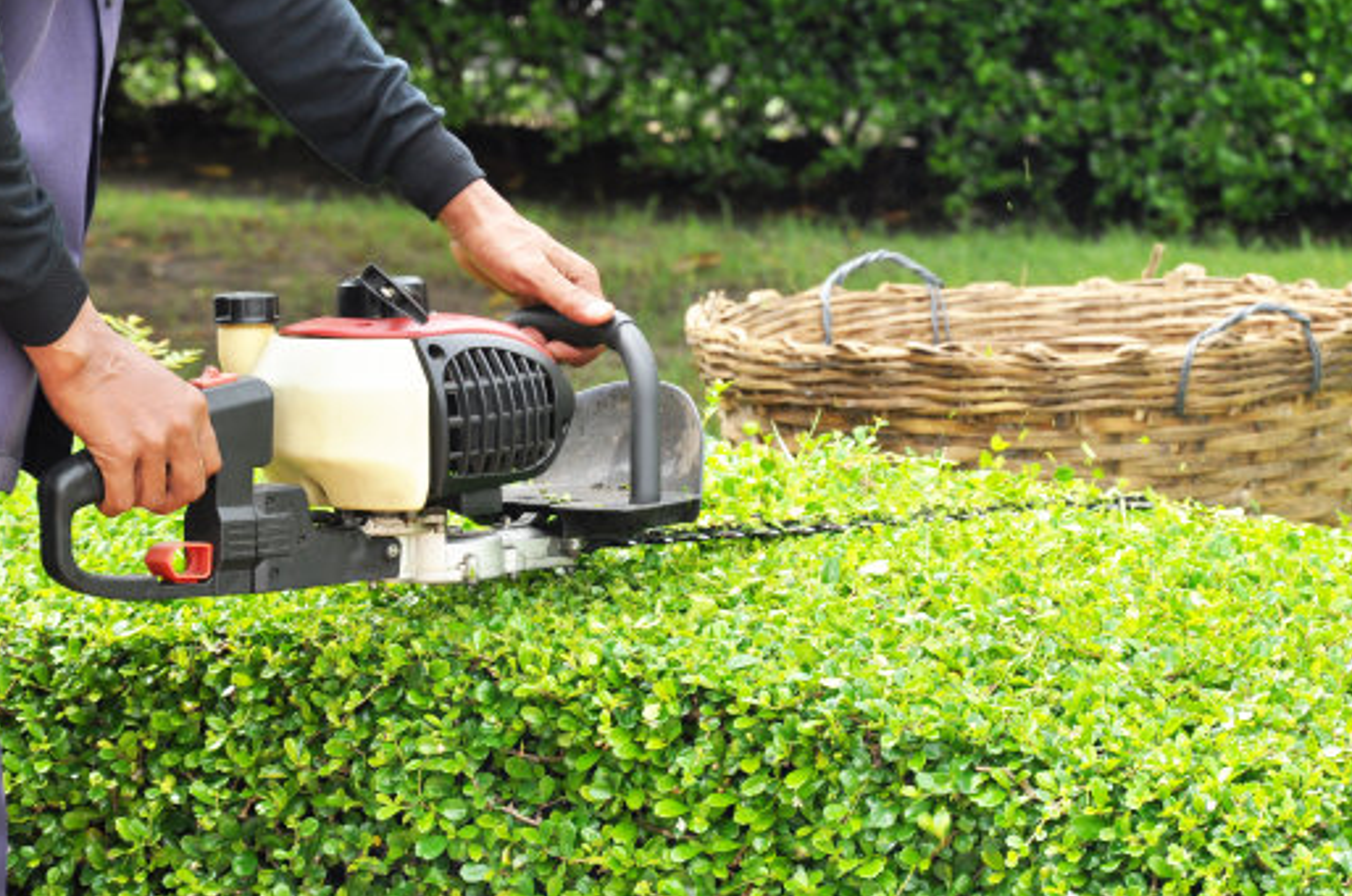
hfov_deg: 11.0
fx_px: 7034
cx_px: 663
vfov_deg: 7.3
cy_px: 528
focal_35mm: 188
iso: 400
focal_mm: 105
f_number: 8
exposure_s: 1/200
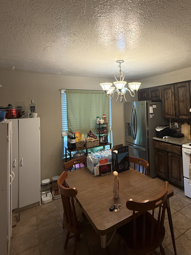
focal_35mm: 21
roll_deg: +2.0
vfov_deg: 78.0
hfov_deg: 62.1
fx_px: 154
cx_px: 125
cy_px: 101
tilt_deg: +3.0
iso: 200
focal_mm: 2.22
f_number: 2.2
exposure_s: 1/120
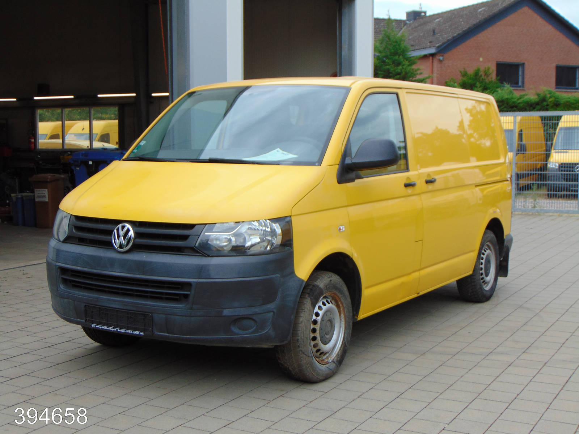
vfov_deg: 29.1
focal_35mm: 50
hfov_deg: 38.2
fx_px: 836
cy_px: 217
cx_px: 290
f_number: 3.5
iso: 80
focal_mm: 9
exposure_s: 1/320
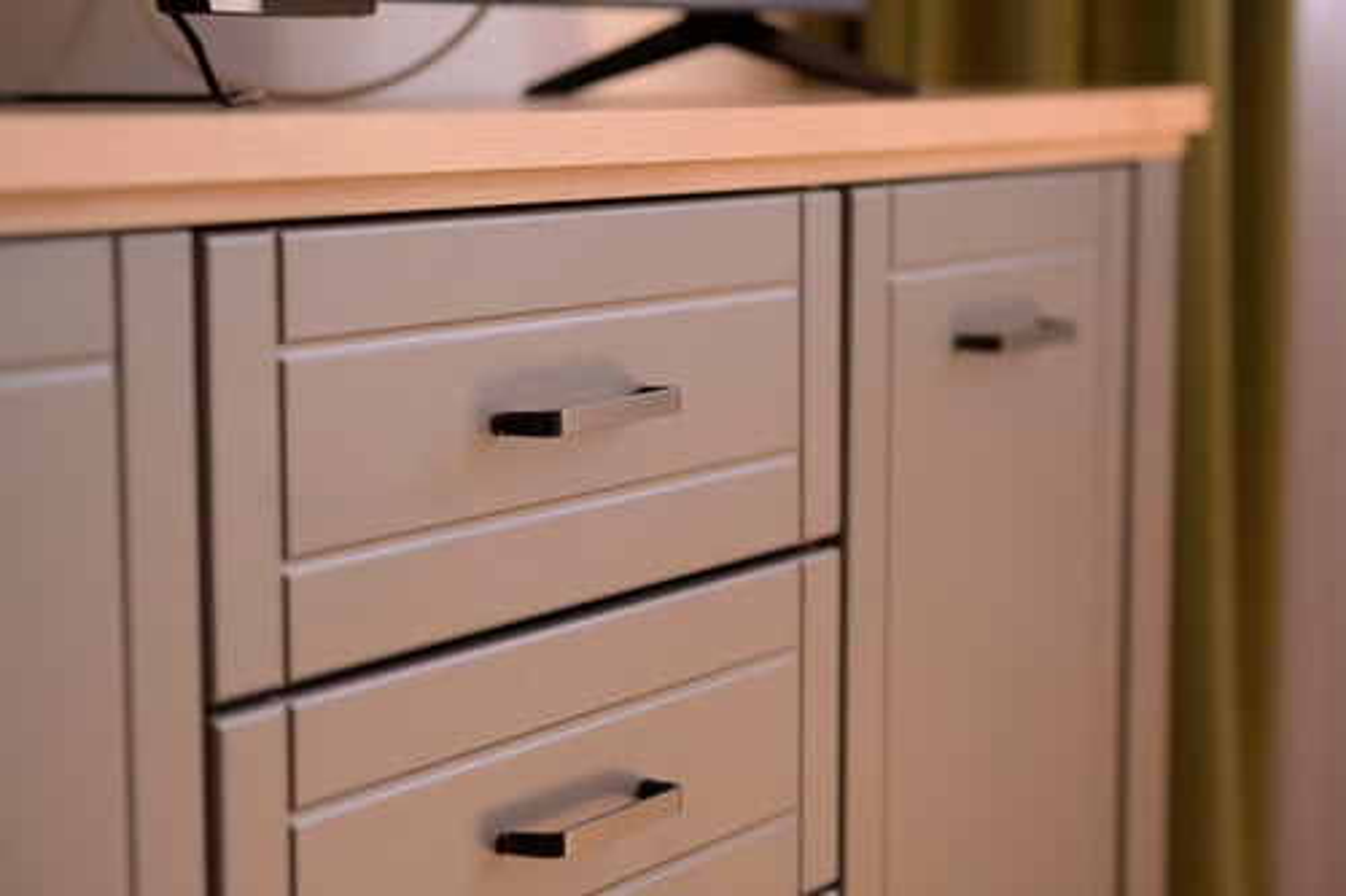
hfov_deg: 23.9
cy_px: 448
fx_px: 3177
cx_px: 673
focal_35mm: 85
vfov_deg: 16.1
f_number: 3.2
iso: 125
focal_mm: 85
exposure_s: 1/30
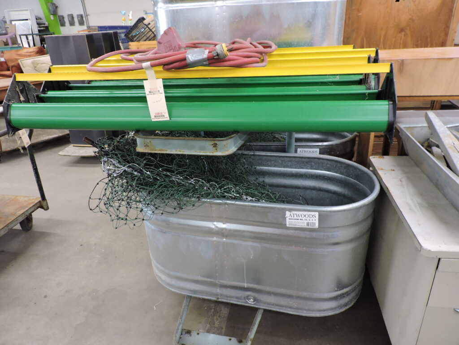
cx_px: 230
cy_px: 172
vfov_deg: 56.8
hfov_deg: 71.6
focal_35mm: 24
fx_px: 318
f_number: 3
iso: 400
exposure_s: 1/25
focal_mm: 4.3
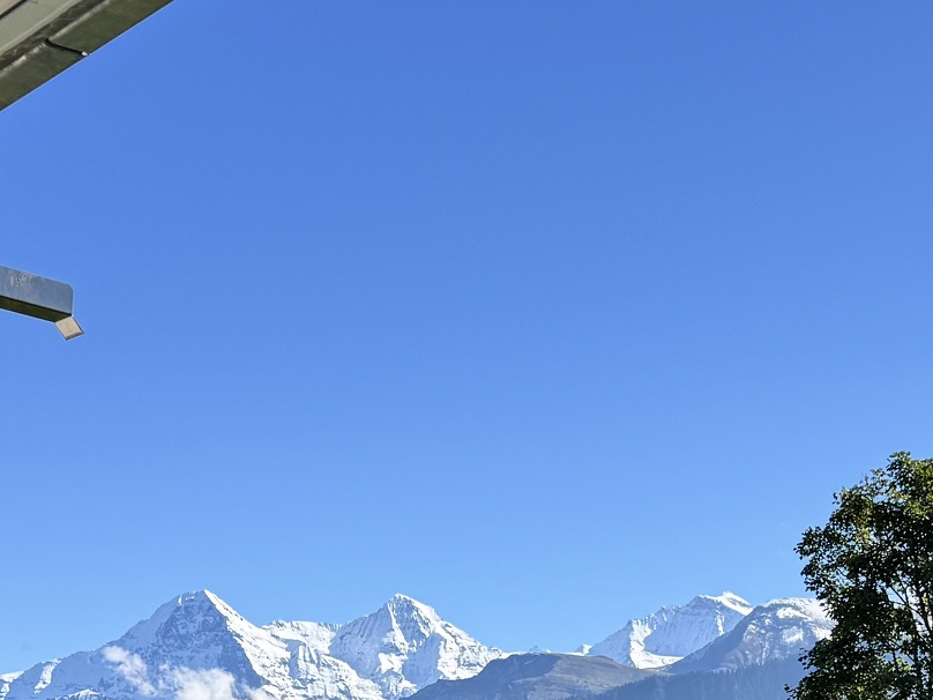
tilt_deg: -0.6
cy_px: 888
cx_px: 530
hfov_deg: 25.6
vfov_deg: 18.2
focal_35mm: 76
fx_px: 2048
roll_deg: -0.3
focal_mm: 6.76
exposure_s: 1/3597
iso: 80
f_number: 1.78
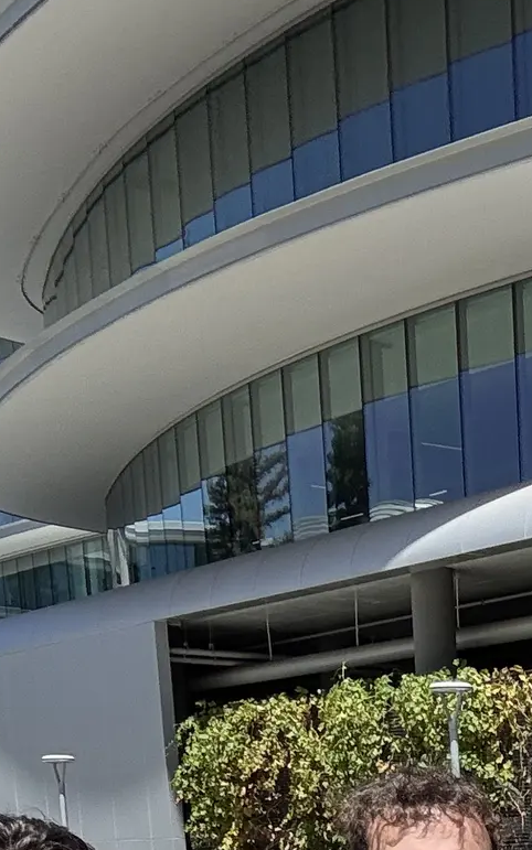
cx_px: 813
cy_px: 1271
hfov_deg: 14.9
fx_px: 1879
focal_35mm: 81
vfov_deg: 21.5
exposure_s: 1/1080
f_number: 1.9
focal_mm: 2.69
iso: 32
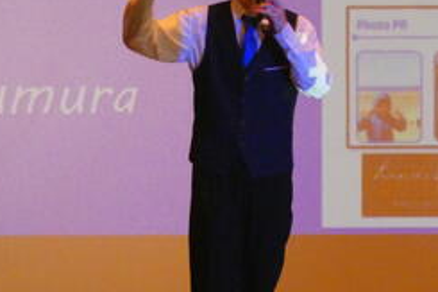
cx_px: 245
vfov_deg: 1.8
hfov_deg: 2.7
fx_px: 9374
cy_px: 159
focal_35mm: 771
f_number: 5.6
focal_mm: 81.4
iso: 3200
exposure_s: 1/250
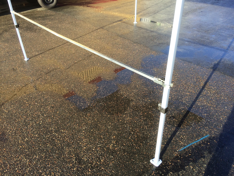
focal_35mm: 29
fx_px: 196
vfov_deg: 48.2
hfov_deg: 61.7
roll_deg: +2.4
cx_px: 117
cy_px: 88
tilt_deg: -34.2
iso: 32
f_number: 2.2
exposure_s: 1/295
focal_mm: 4.15
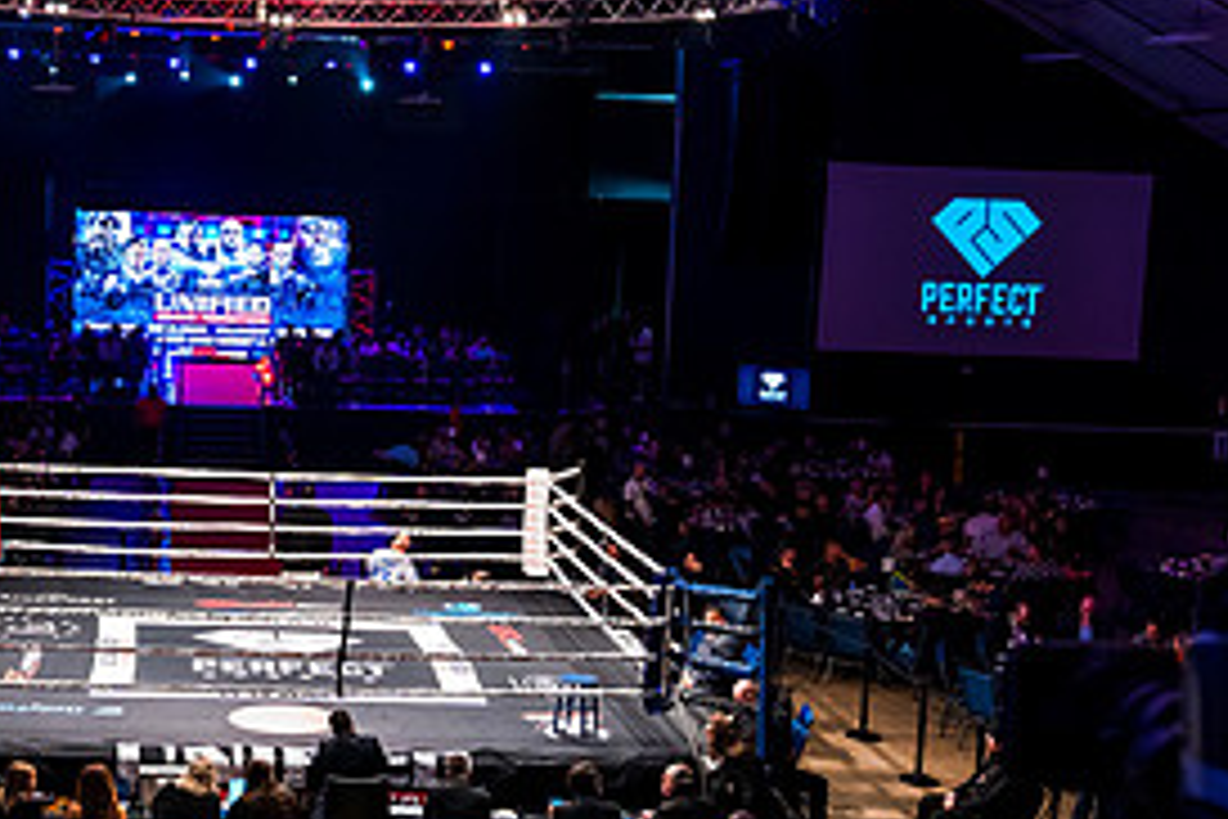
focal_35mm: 63
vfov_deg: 21.6
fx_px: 2149
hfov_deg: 31.1
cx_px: 238
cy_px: 416
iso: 4000
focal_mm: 28
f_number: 3.5
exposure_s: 1/160
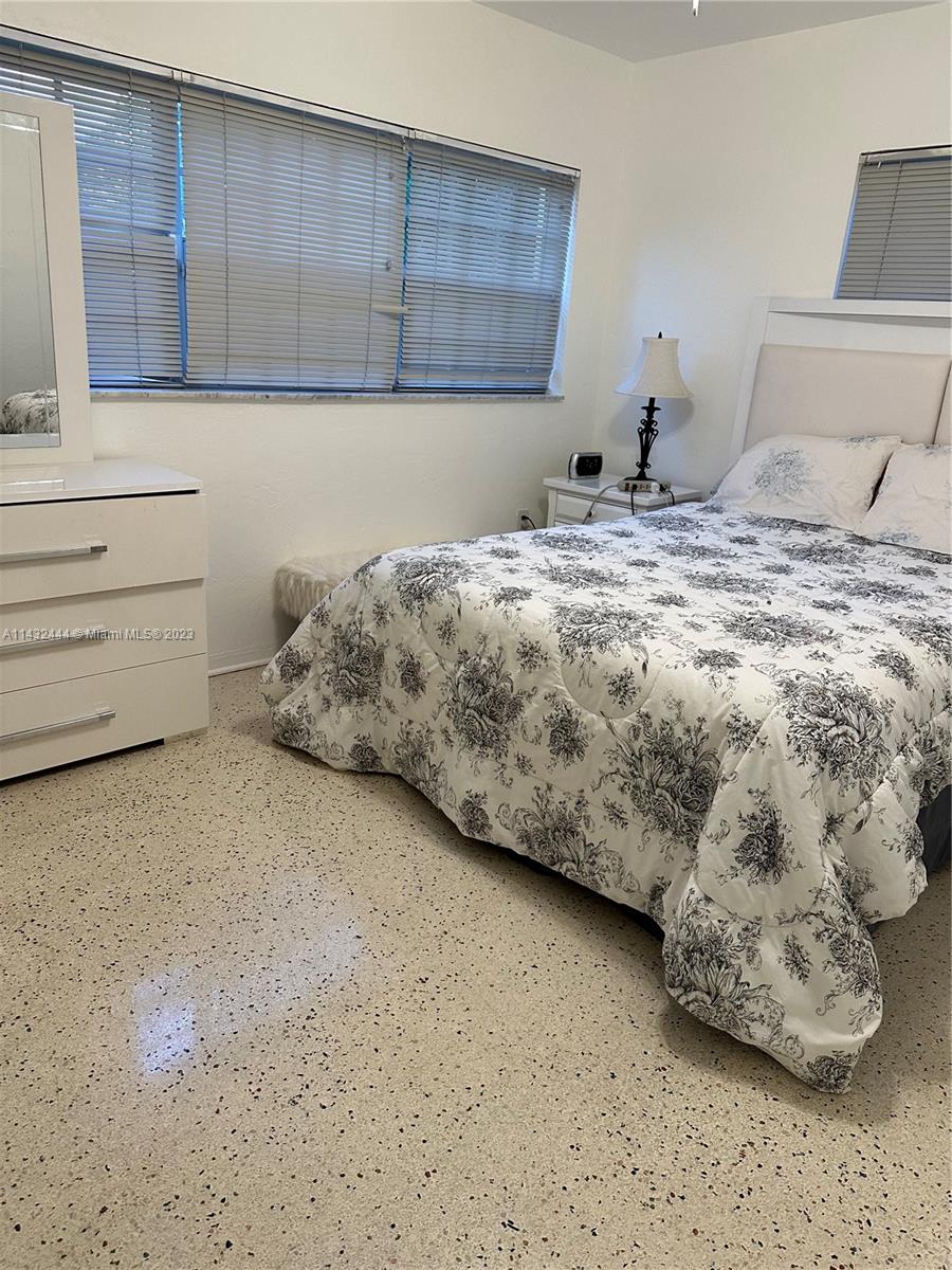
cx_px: 476
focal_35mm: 24
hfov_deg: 56.8
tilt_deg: -18.1
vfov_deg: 71.6
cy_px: 635
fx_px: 880
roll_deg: -3.0
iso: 200
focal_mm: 6.86
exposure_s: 1/120
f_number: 1.78
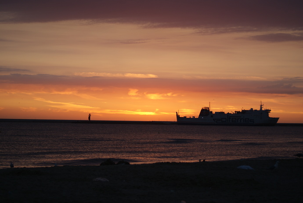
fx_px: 948
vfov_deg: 12.2
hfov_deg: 18.2
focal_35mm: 112
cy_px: 102
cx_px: 152
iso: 100
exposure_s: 1/125
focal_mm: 75
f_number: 4.5
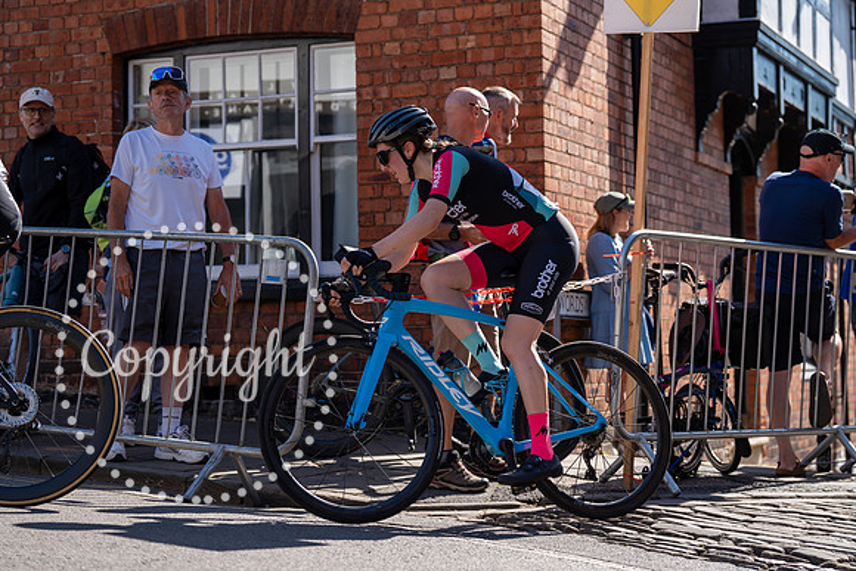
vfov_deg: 19.5
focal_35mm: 70
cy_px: 286
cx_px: 428
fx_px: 1665
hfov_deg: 28.8
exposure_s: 1/1000
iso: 100
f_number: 3.5
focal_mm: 70
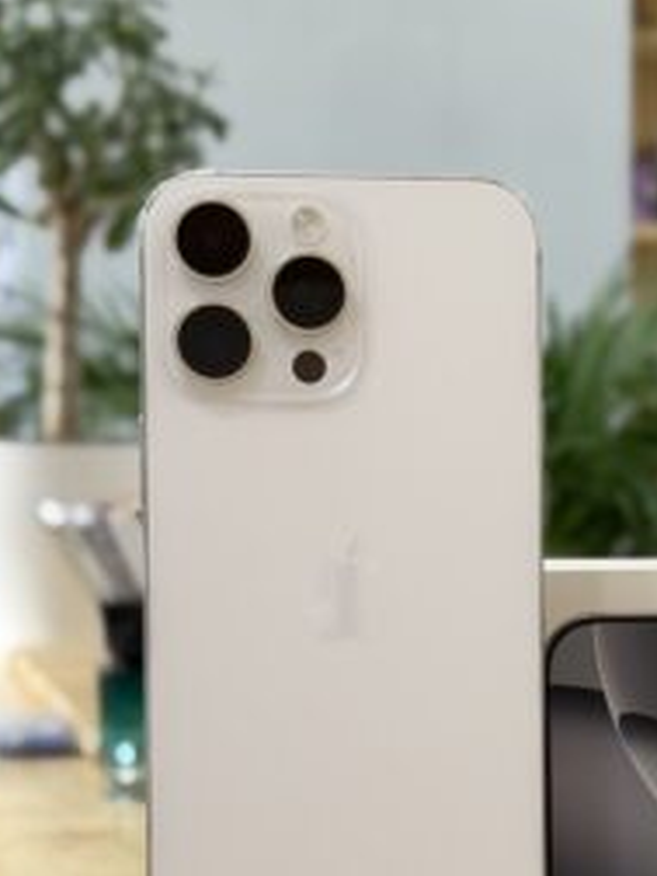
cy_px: 853
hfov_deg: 13.5
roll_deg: -0.1
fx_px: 2758
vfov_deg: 17.7
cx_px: 549
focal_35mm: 109
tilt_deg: -8.0
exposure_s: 1/116
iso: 100
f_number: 1.78
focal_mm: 6.76
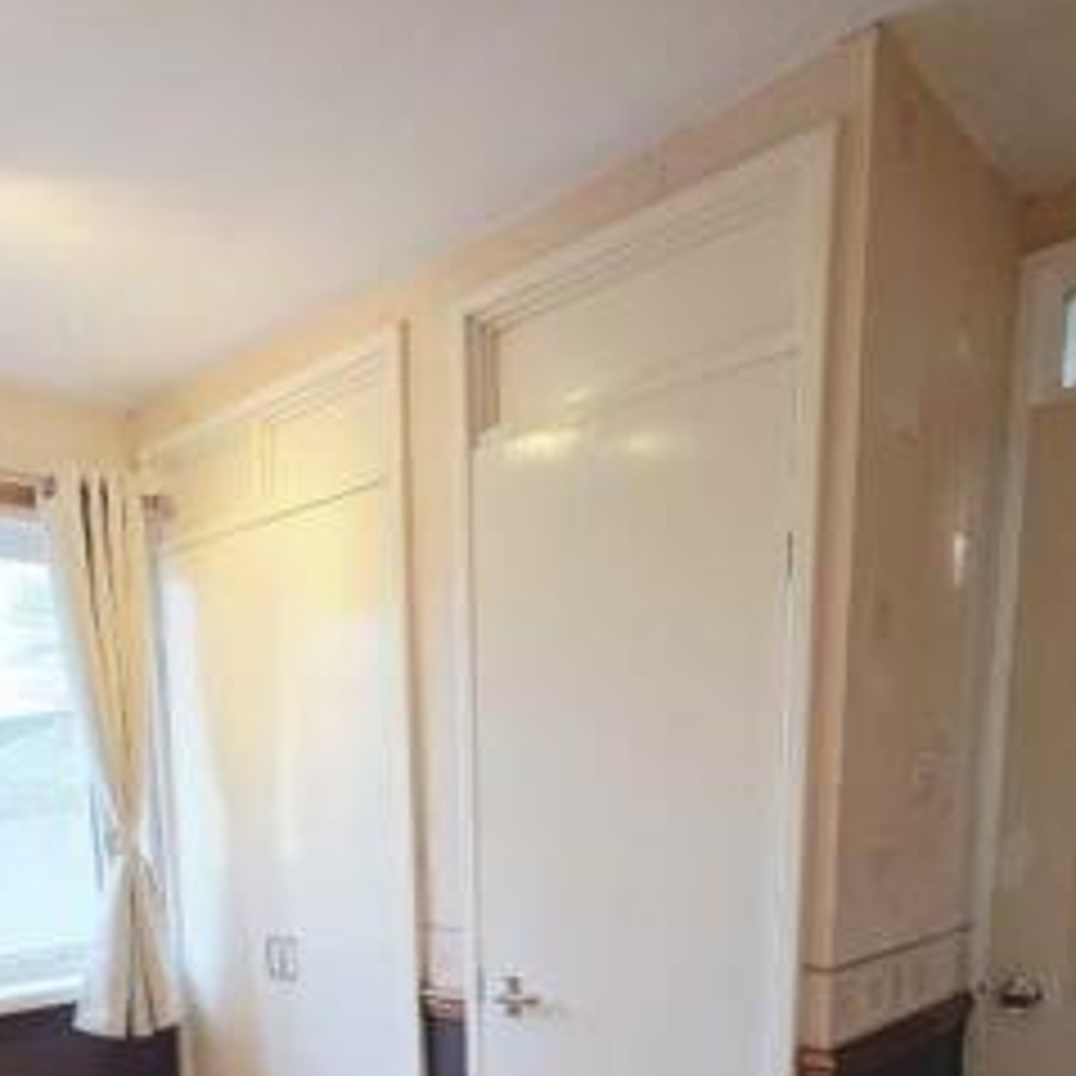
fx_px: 985
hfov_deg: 56.9
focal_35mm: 28
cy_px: 975
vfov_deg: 50.6
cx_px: 430
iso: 160
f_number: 1.9
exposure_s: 1/100
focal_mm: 2.2
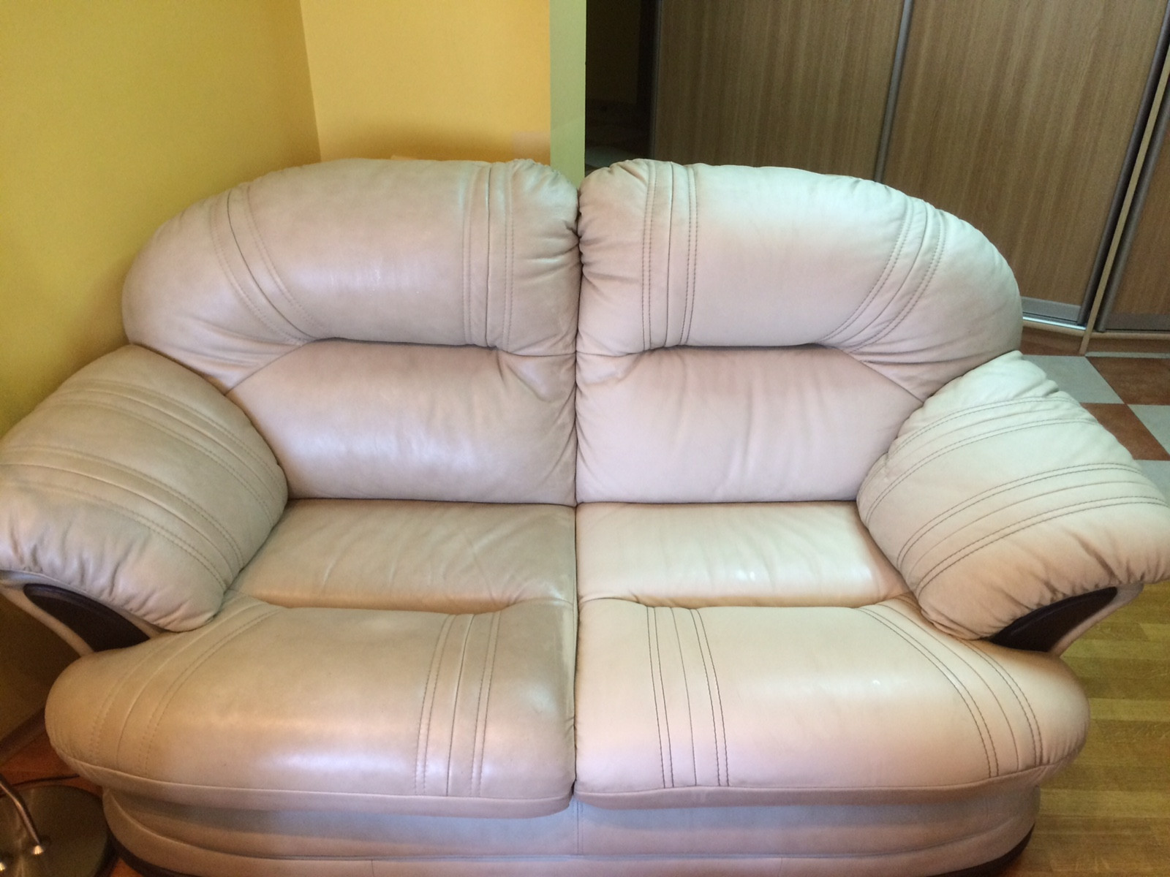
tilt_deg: -31.9
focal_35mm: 29
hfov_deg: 61.7
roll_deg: +1.0
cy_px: 438
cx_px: 585
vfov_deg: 48.2
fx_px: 980
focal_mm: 4.15
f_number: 2.2
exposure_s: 1/33
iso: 200
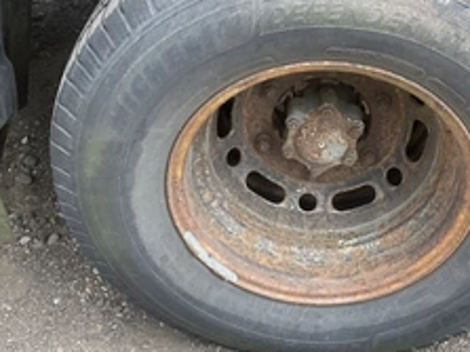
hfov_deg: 36.6
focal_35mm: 52
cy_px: 192
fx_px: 706
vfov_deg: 28.0
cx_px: 301
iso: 32
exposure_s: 1/172
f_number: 1.8
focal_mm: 3
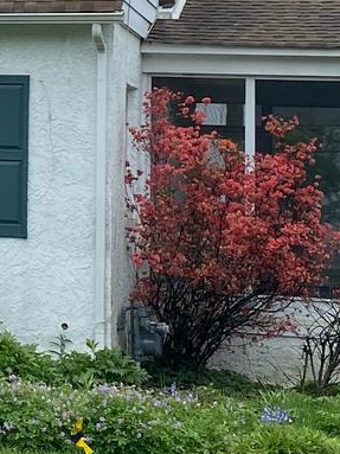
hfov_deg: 10.2
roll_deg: -2.7
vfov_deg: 14.0
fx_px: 1821
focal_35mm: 139
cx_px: -240
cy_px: 12
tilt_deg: +6.0
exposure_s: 1/1504
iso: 32
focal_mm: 4.25
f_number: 1.8
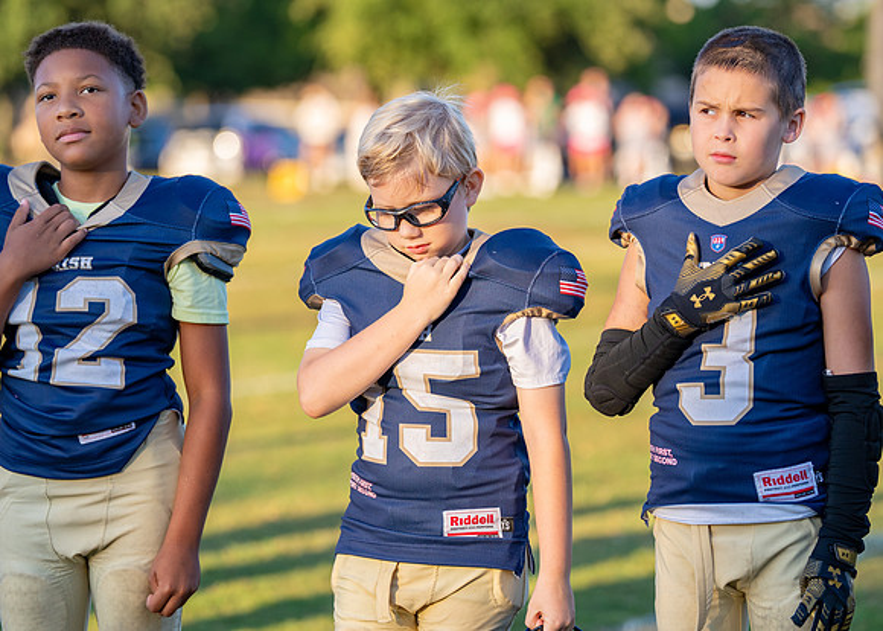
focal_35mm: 149
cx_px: 452
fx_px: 3733
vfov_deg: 9.7
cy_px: 284
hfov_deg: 13.5
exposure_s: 1/1250
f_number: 2.8
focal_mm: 127
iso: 250
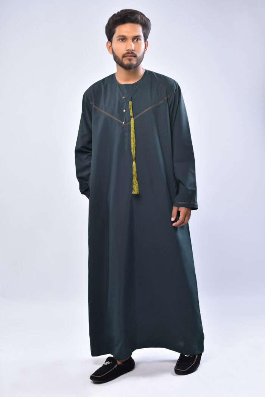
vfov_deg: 39.6
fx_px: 552
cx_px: 132
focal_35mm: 50
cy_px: 198
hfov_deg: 27.0
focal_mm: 50
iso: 160
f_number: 3.2
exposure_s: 1/200
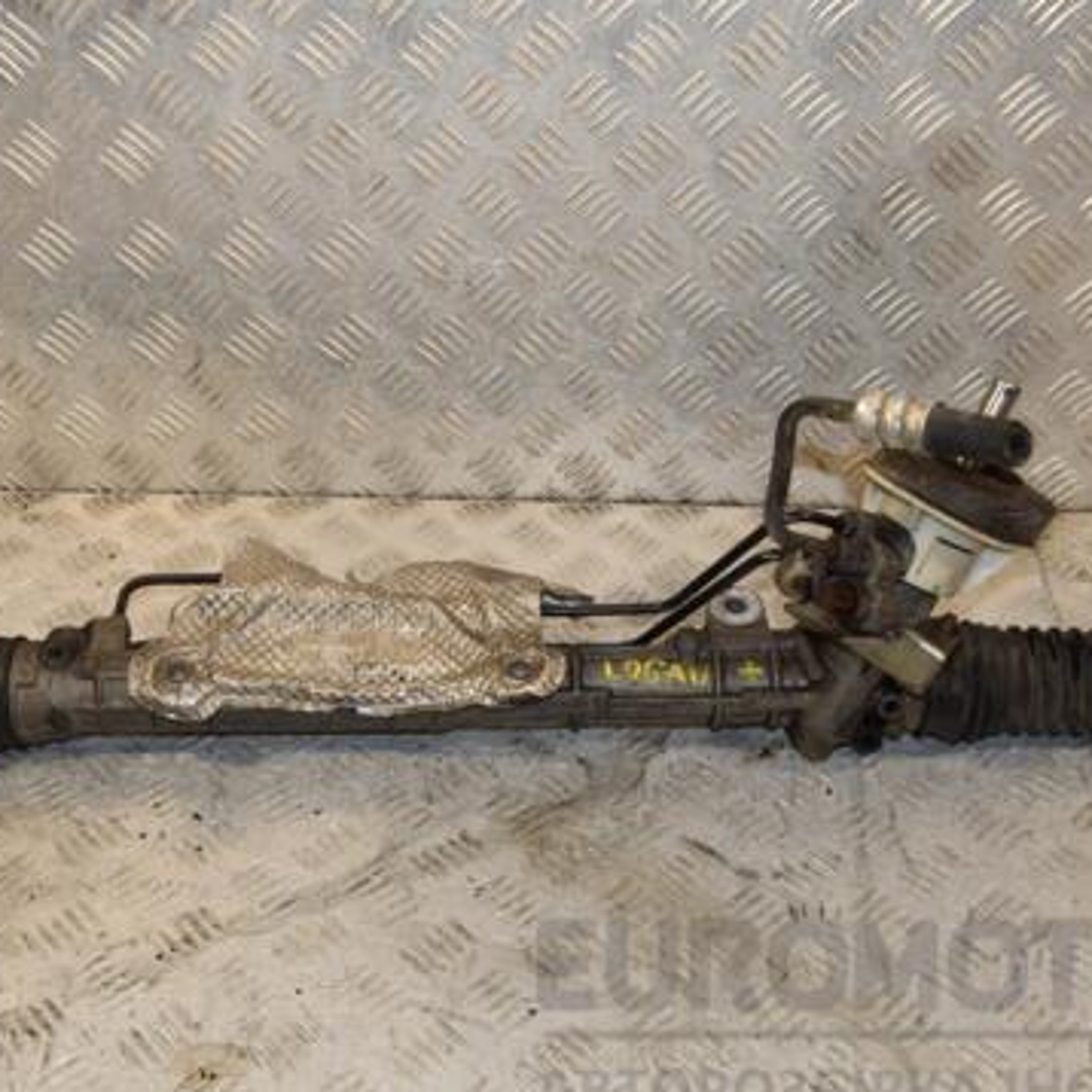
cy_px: 558
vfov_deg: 36.1
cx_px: 479
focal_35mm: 47
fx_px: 1677
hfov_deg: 36.0
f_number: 7.1
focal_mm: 22
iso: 800
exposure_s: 1/200
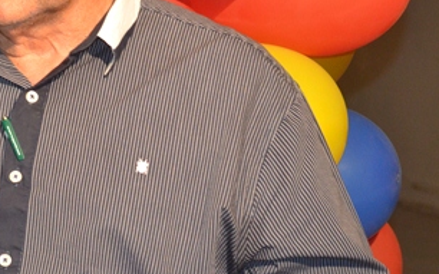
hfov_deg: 11.8
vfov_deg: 7.4
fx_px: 2106
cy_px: 45
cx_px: 3
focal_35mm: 176
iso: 1800
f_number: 5.6
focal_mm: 55
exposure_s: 1/60
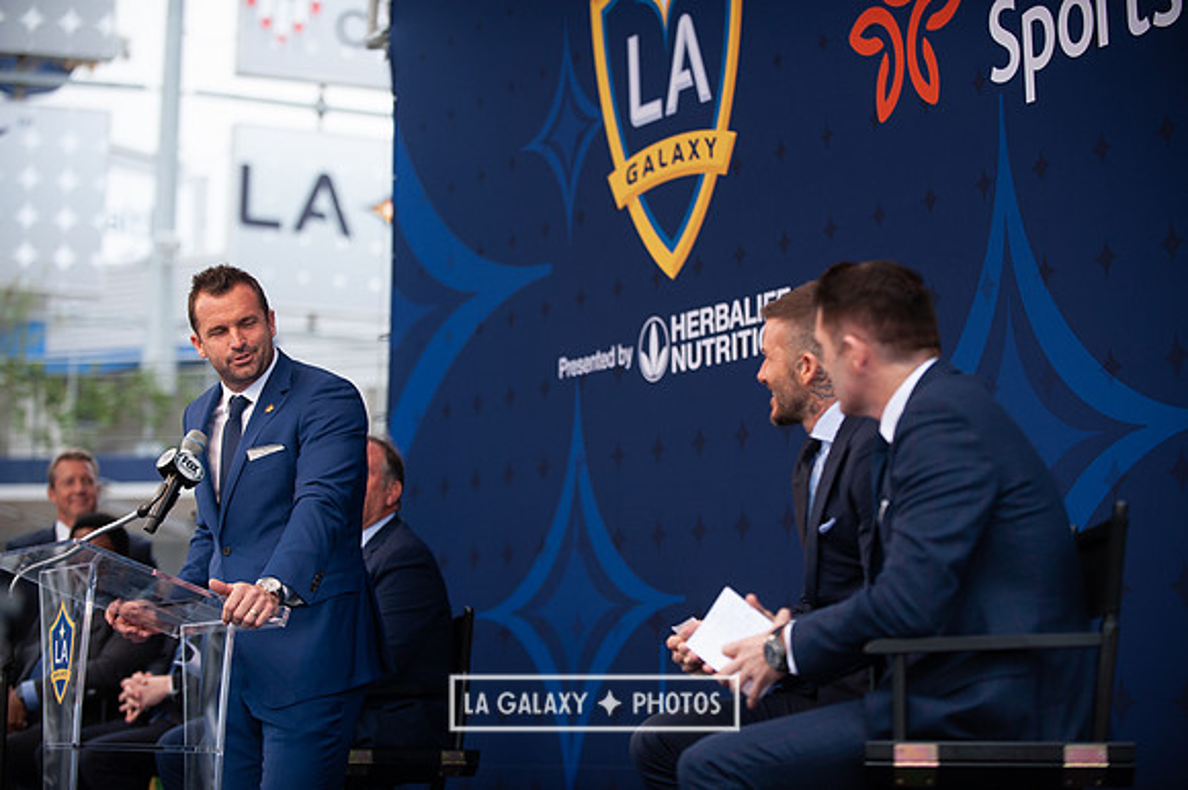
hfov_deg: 14.7
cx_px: 594
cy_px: 395
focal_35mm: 140
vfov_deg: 9.8
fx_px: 4617
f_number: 2.8
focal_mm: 140
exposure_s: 1/1250
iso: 400
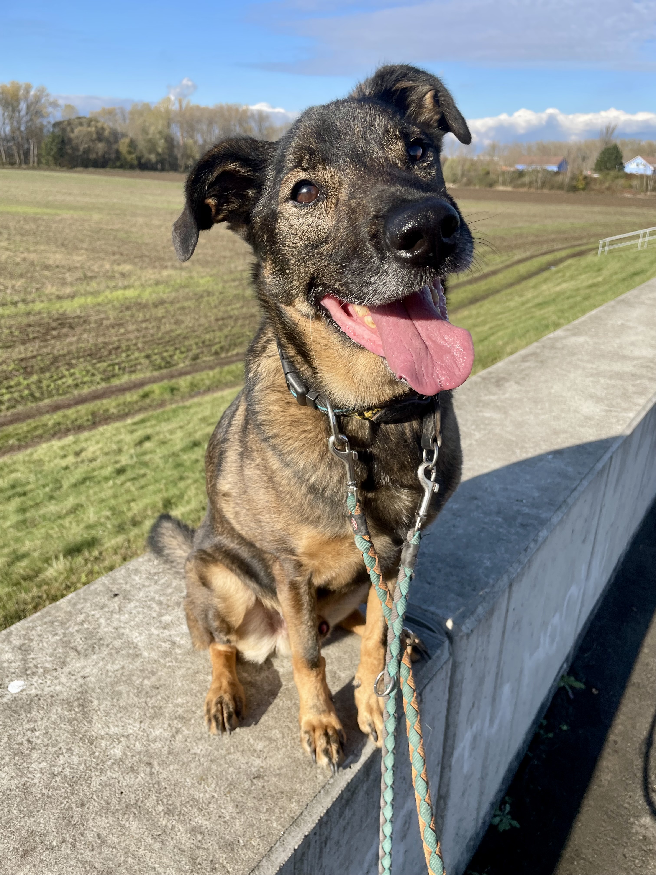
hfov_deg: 53.1
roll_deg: -1.9
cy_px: 438
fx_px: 657
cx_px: 328
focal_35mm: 26
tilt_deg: -23.5
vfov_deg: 67.3
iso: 32
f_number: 1.6
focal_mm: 4.2
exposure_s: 1/2020
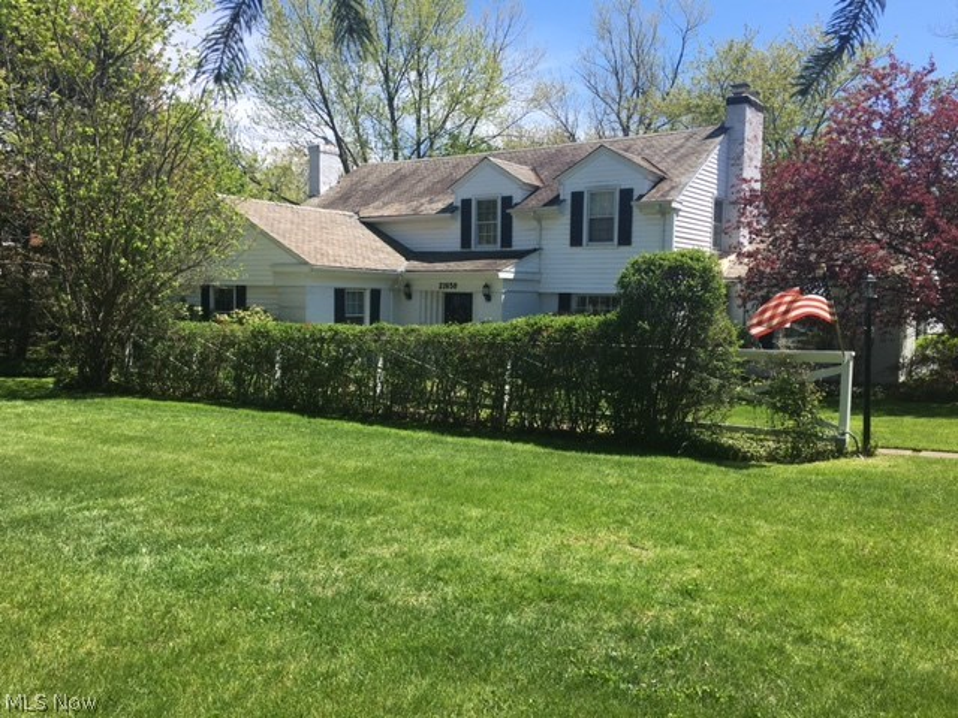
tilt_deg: -3.1
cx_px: 479
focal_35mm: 29
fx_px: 803
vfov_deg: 48.2
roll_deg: -1.4
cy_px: 359
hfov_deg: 61.7
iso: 25
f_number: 2.2
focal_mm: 4.15
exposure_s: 1/916
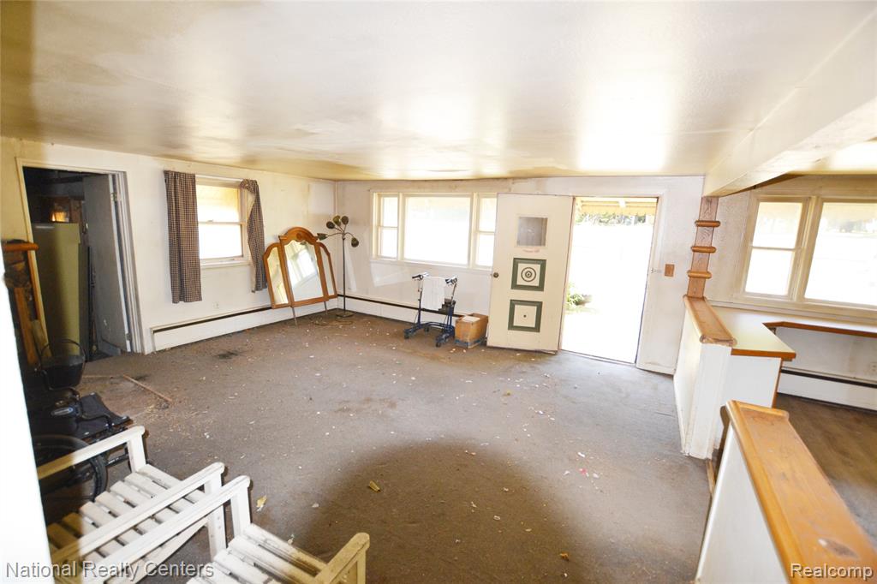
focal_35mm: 15
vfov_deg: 77.3
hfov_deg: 100.4
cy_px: 292
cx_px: 438
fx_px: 365
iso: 360
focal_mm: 10
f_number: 4
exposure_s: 1/125
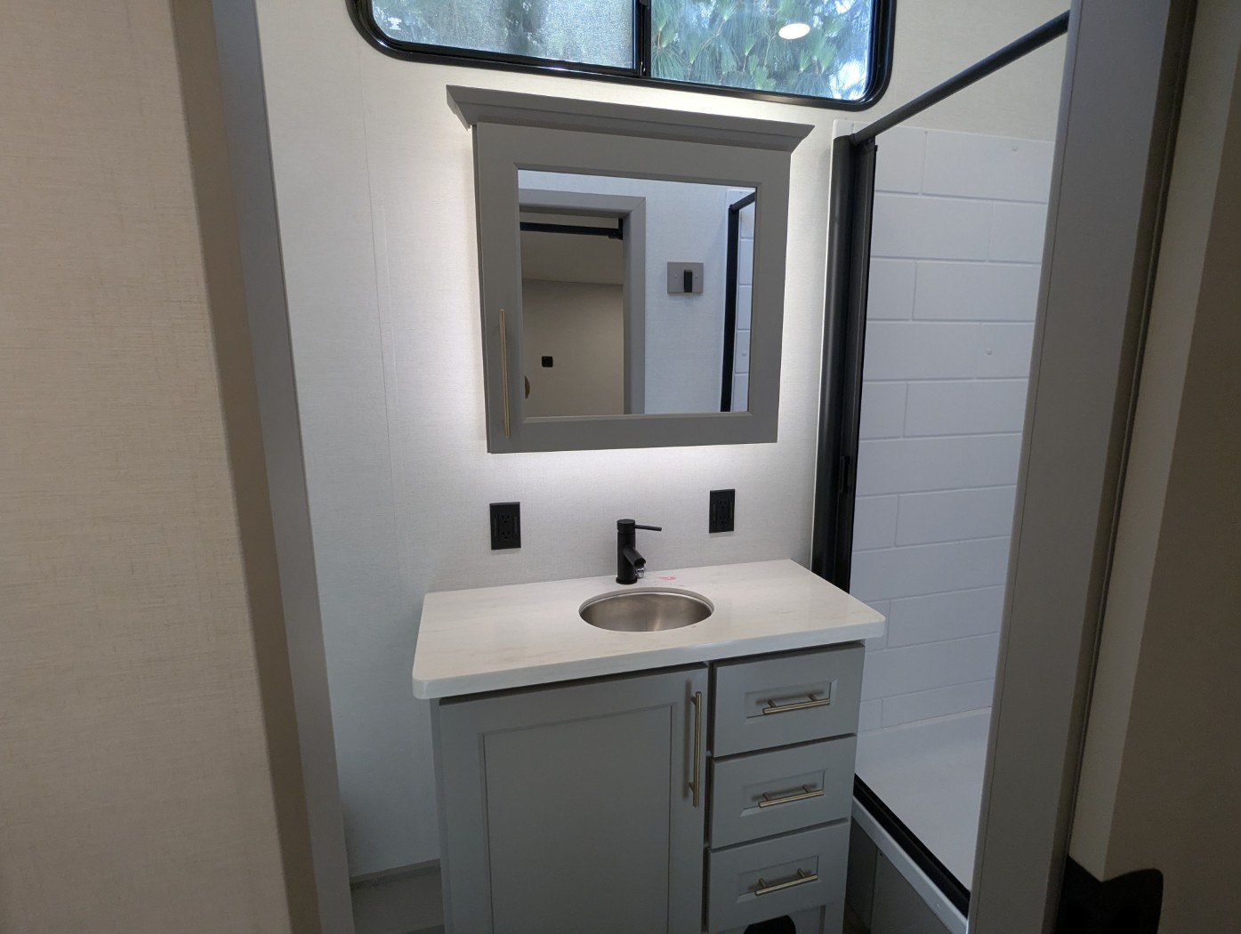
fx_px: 574
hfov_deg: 94.4
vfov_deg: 78.2
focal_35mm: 16
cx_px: 620
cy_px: 467
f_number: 2.2
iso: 211
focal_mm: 2.35
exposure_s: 1/166
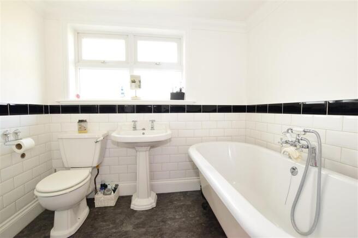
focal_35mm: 15
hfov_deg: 100.4
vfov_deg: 77.3
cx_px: 179
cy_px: 119
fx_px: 149
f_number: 6.3
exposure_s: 1/60
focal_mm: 10
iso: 640
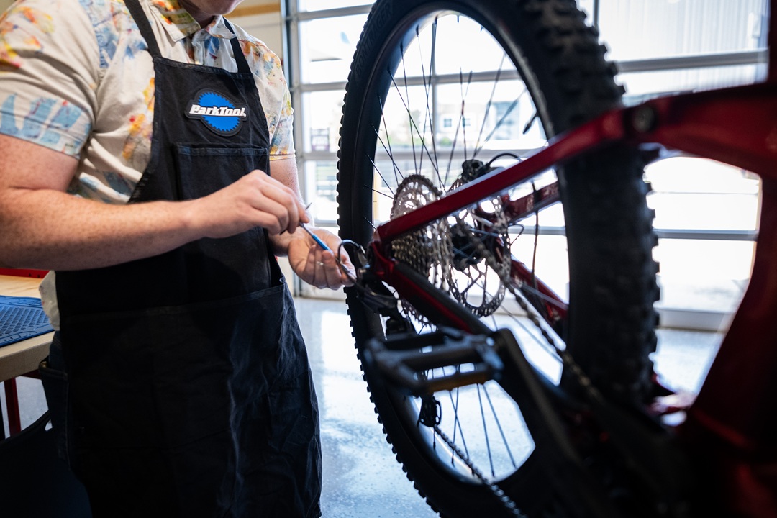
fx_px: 583
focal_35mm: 27
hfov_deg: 67.4
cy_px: 259
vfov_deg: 47.9
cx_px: 388
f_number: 1.8
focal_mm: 18
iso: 2000
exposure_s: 1/320
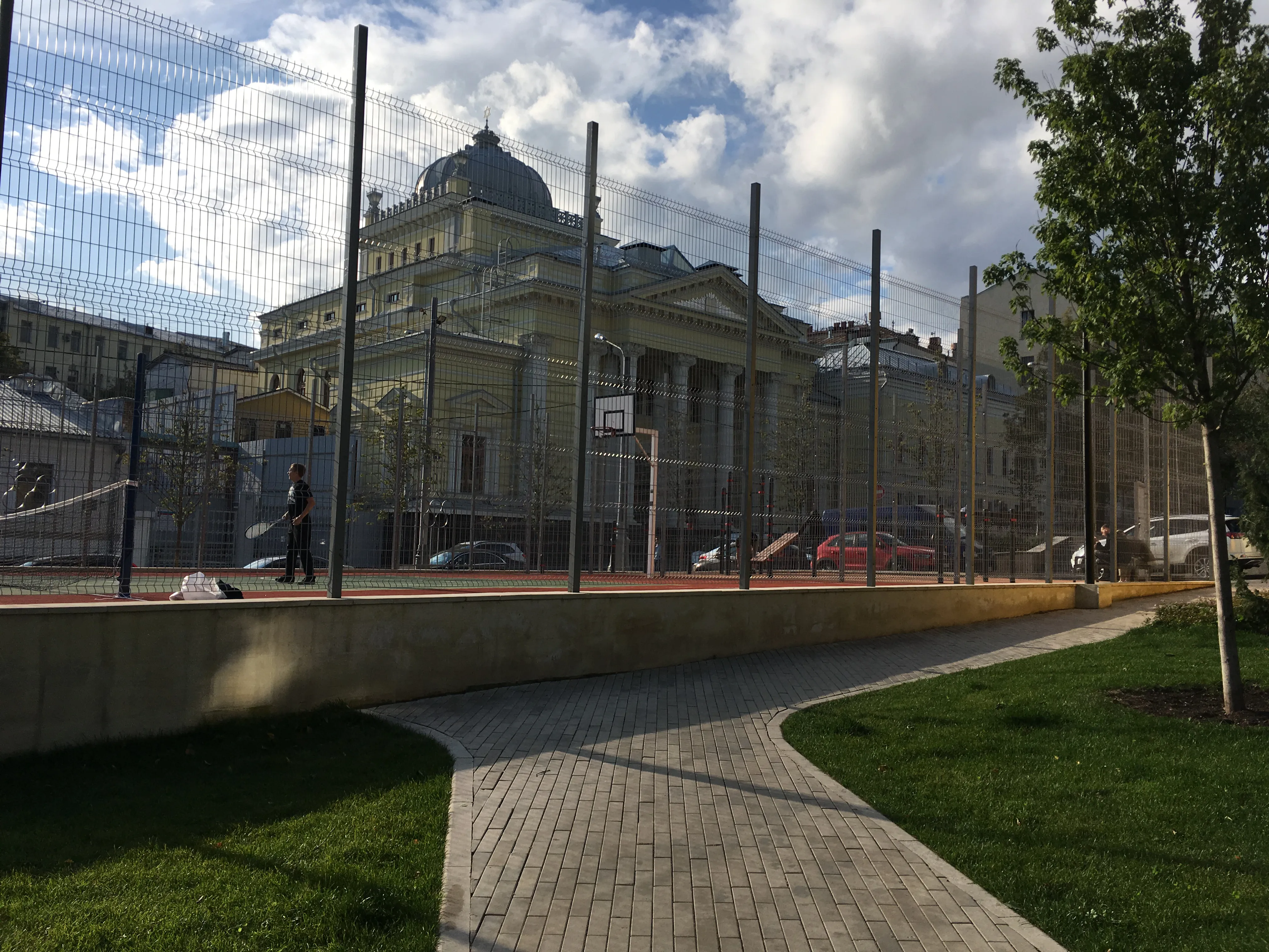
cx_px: 634
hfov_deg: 61.7
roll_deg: -0.7
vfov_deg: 48.2
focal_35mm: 29
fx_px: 1063
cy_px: 476
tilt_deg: +5.0
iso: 25
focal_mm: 4.15
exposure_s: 1/1789
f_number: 2.2
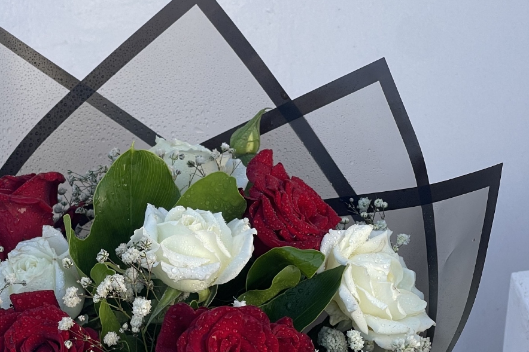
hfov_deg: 18.1
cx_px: 194
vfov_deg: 12.1
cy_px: 292
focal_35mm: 113
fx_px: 1660
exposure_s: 1/236
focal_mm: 7.5
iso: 20
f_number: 2.2
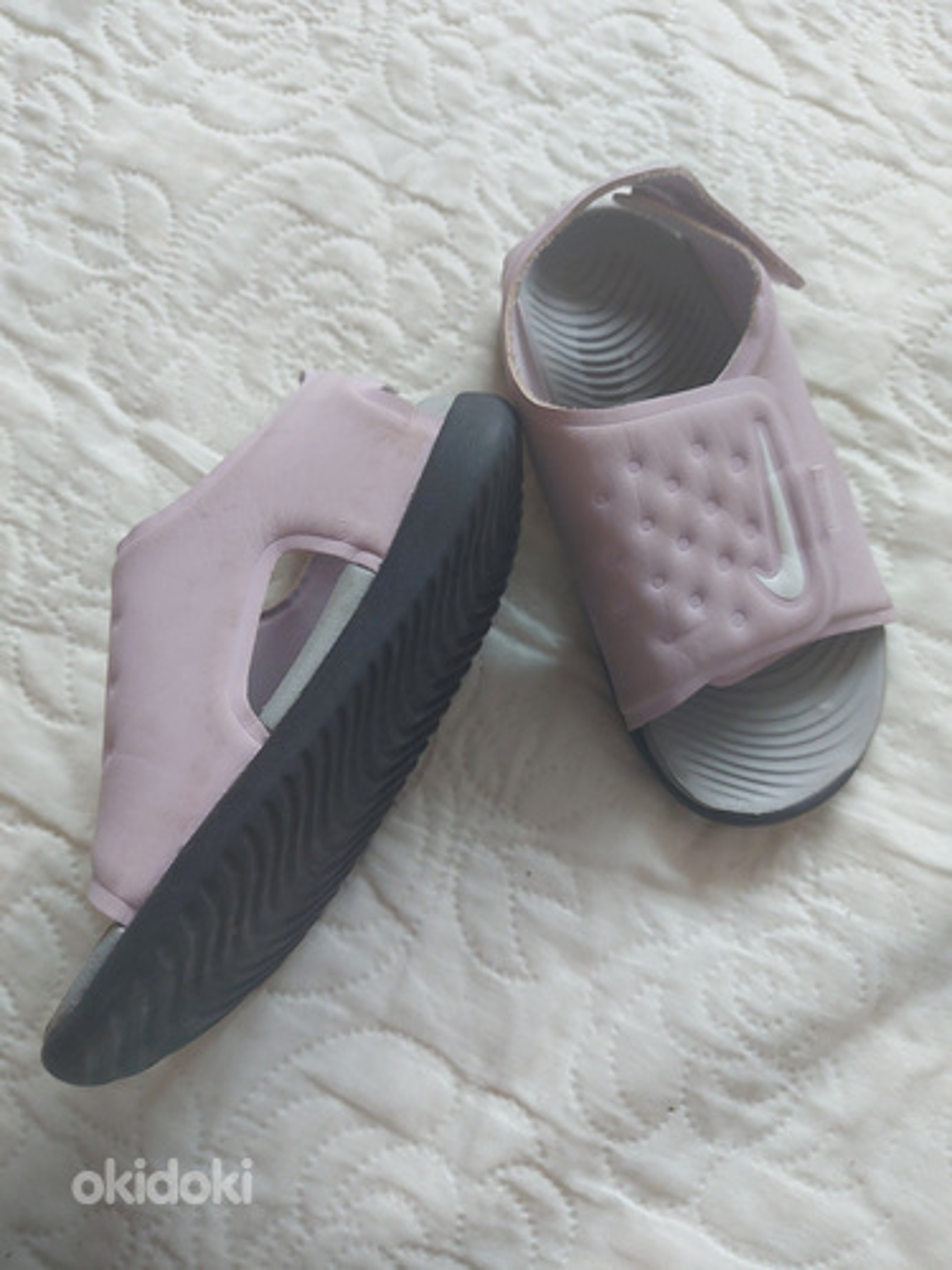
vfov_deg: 71.6
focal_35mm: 24
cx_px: 476
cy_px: 635
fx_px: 880
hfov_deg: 56.8
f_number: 1.8
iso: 250
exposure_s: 1/60
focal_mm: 5.23
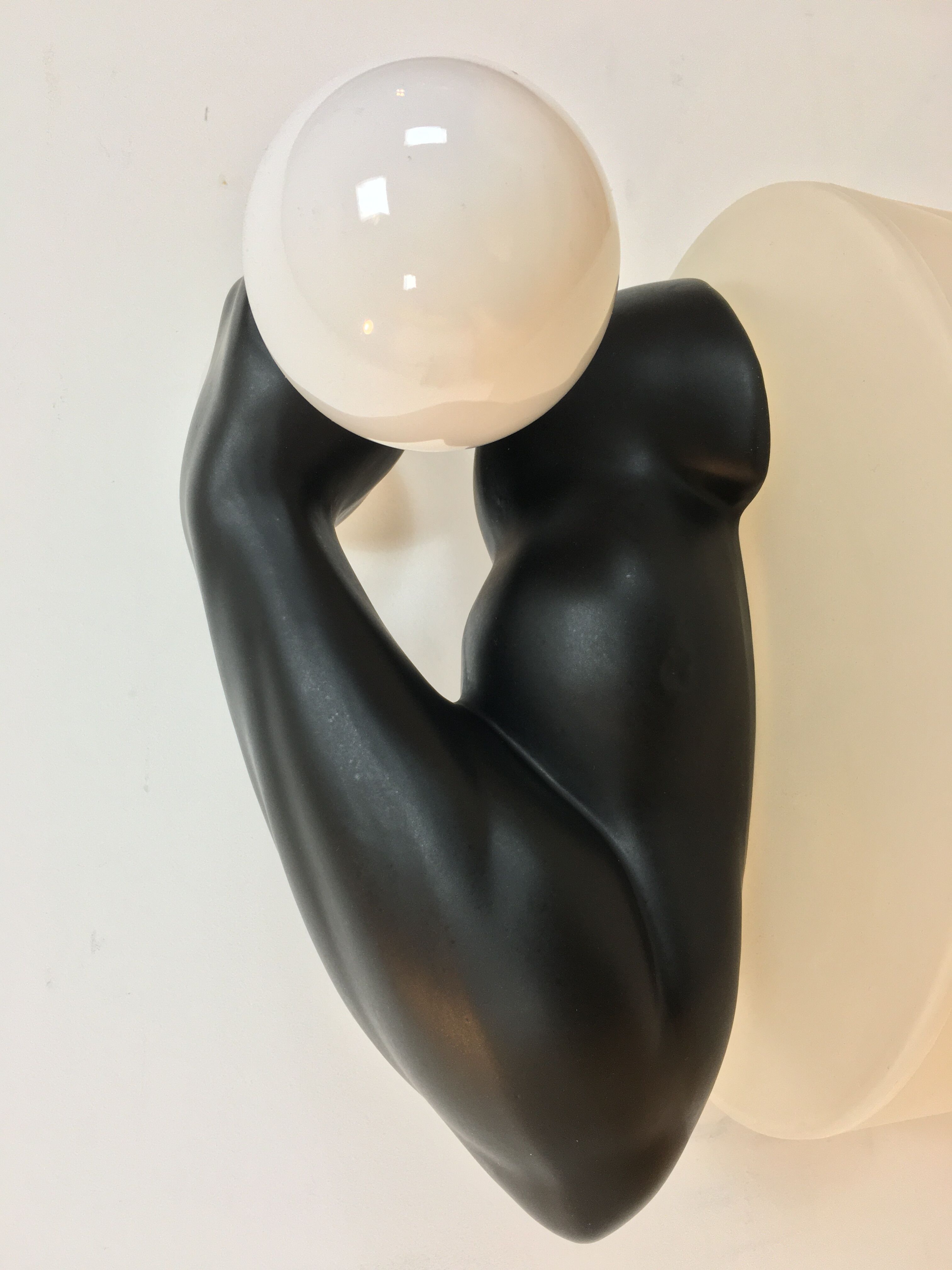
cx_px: 476
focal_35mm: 29
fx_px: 1063
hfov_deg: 48.2
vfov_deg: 61.7
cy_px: 635
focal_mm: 4.15
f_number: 2.2
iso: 50
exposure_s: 1/33
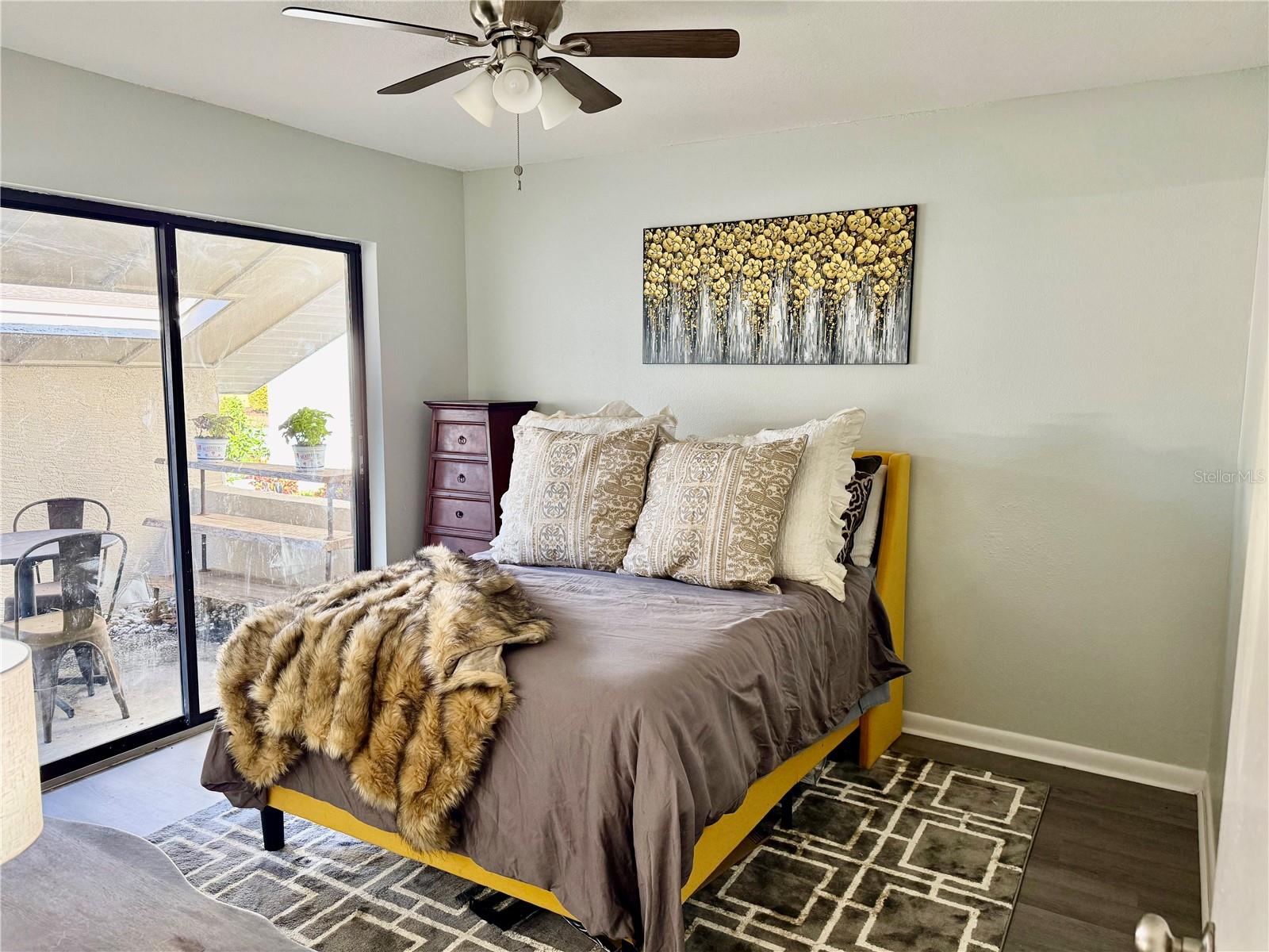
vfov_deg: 56.8
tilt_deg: -6.5
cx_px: 634
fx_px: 880
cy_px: 476
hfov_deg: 71.6
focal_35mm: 24
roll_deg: -1.1
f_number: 1.78
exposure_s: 1/191
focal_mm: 6.76
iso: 200
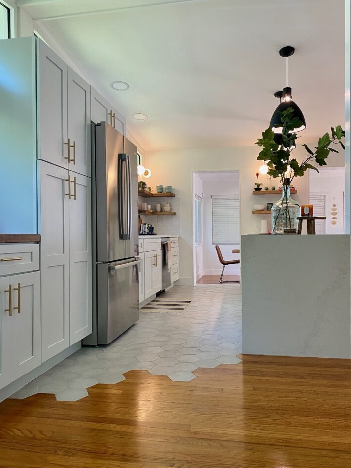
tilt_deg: -0.3
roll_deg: +0.0
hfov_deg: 49.7
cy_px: 244
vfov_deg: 63.4
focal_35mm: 28
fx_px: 379
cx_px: 179
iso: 80
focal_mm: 4.25
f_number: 1.8
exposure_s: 1/60
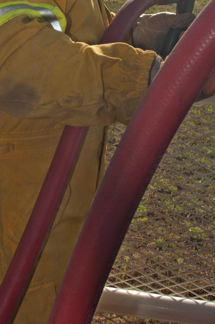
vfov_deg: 22.0
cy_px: 90
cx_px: 4
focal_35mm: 92
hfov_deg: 14.6
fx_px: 826
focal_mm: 20
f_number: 13
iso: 200
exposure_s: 1/200
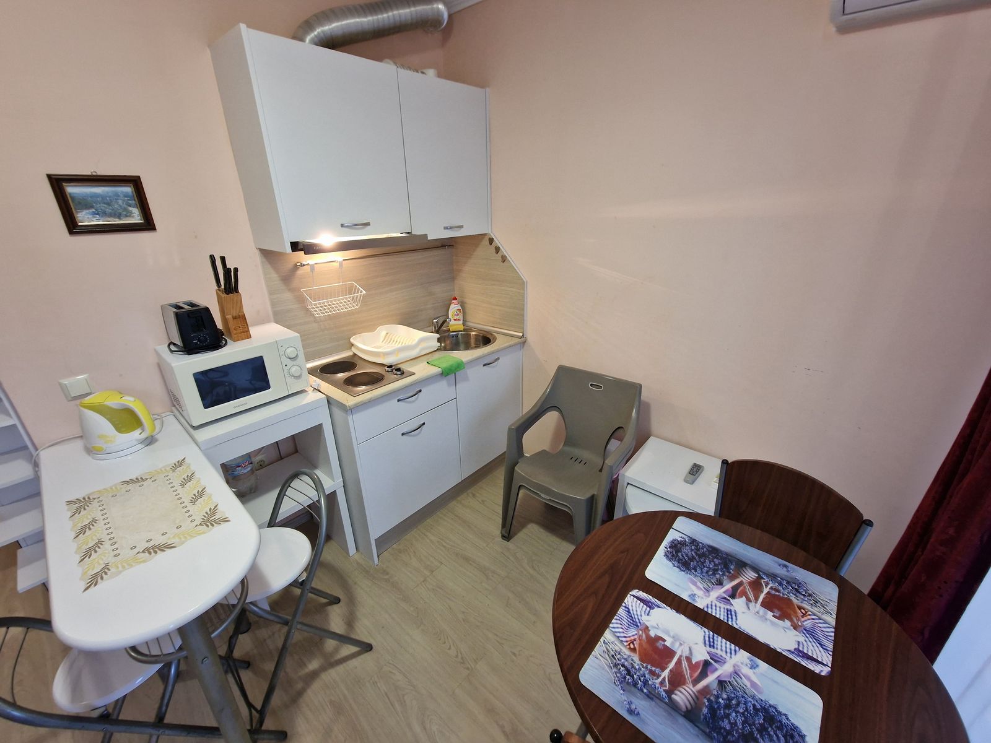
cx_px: 496
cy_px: 372
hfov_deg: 106.2
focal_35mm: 13
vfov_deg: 89.9
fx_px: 372
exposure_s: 1/30
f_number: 2.2
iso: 500
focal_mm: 2.2
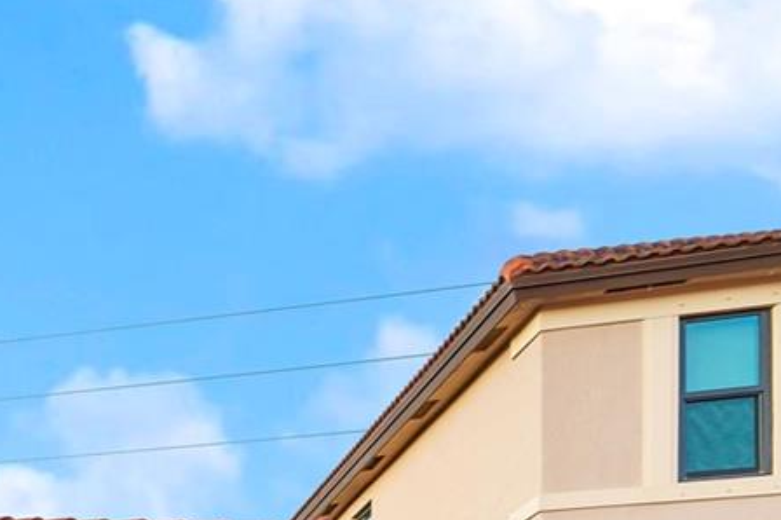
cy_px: 869
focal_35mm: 50
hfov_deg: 25.3
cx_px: -485
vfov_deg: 20.9
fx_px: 1084
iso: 400
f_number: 2.8
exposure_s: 1/5
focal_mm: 14
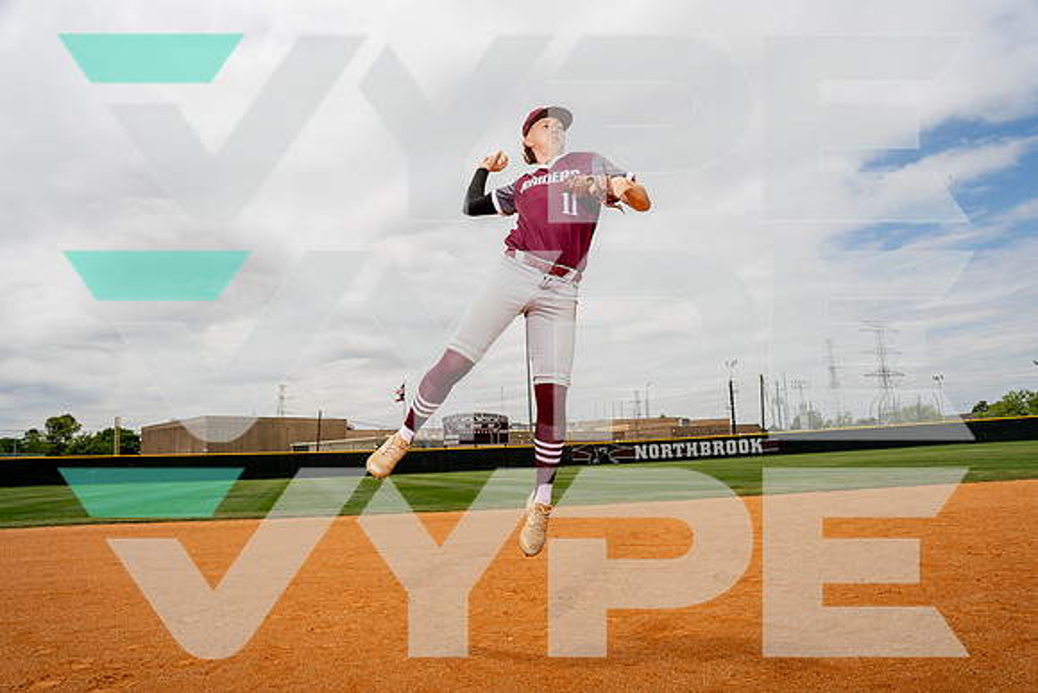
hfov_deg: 73.7
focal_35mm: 24
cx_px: 519
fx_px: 692
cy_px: 346
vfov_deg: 53.2
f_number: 5.6
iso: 100
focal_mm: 24
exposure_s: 1/800
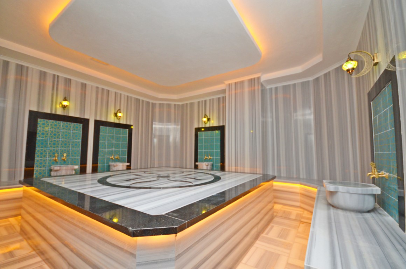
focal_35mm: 15
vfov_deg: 77.1
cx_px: 203
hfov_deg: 100.5
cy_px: 134
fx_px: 169
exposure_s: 1/60
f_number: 4
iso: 800
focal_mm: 10
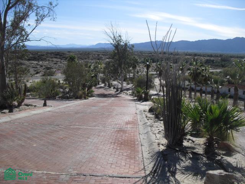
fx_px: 255
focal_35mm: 36
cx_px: 122
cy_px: 92
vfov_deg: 39.7
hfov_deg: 51.4
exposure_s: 1/200
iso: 64
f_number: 7.8
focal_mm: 6.3
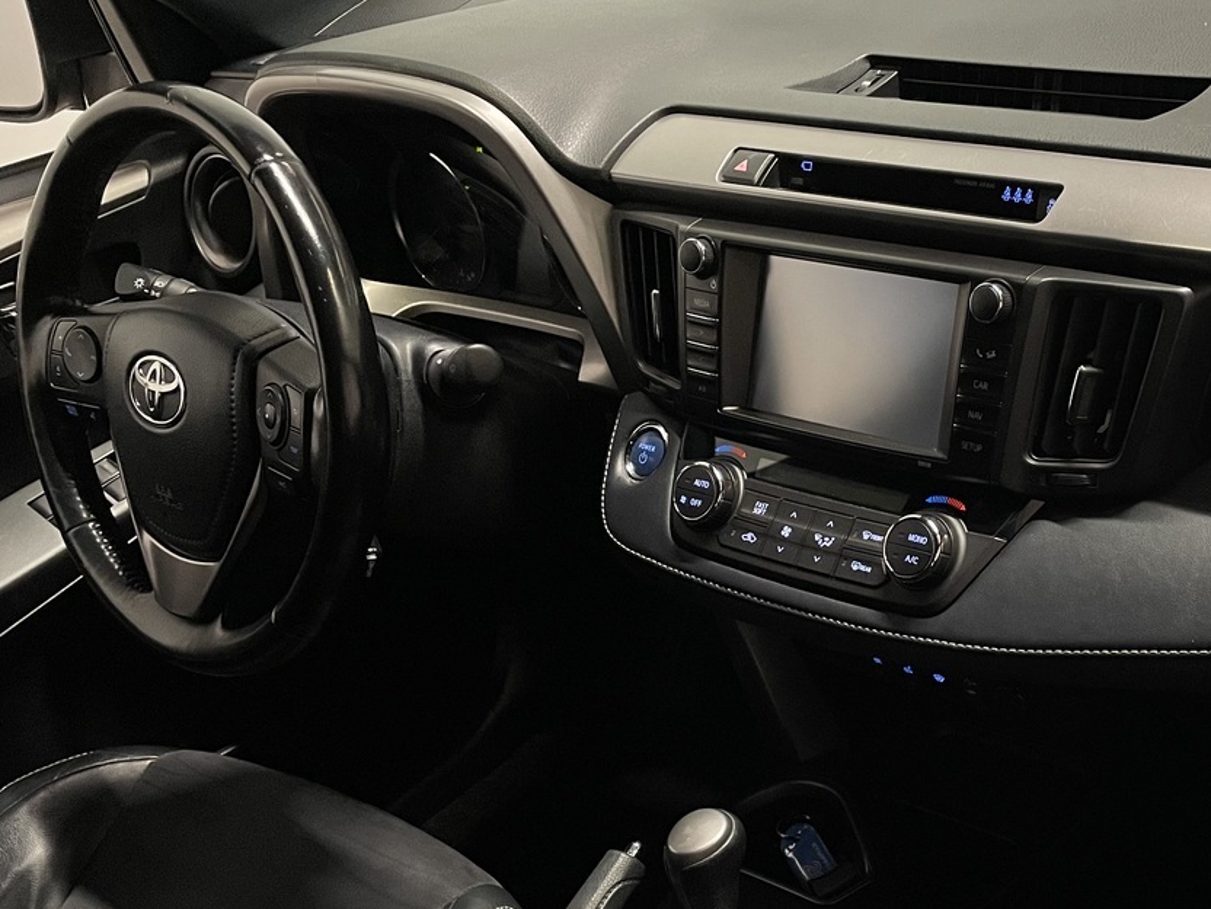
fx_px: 1574
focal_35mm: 45
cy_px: 699
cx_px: 1009
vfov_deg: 31.5
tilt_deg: -37.6
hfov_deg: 40.0
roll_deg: +9.7
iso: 250
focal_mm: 4.2
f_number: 1.6
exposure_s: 1/60
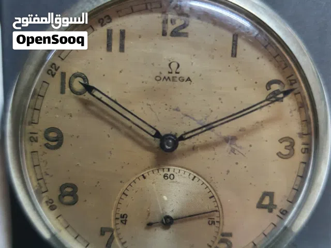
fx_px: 249
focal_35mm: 26
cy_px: 124
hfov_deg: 67.3
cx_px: 166
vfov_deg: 53.1
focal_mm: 4.3
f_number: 1.5
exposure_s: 1/33
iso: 640
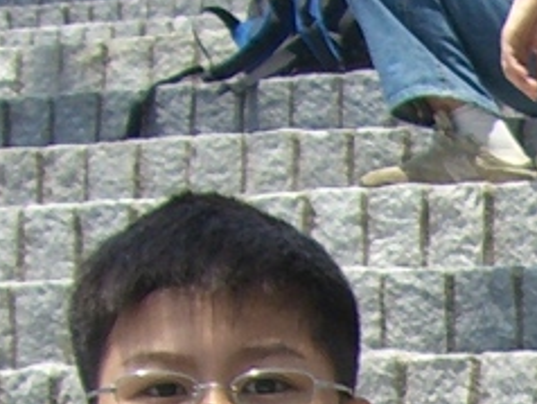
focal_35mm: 255
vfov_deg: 5.6
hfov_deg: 7.1
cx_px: 1453
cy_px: 1106
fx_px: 3960
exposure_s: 1/250
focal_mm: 6.2
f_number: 4.3
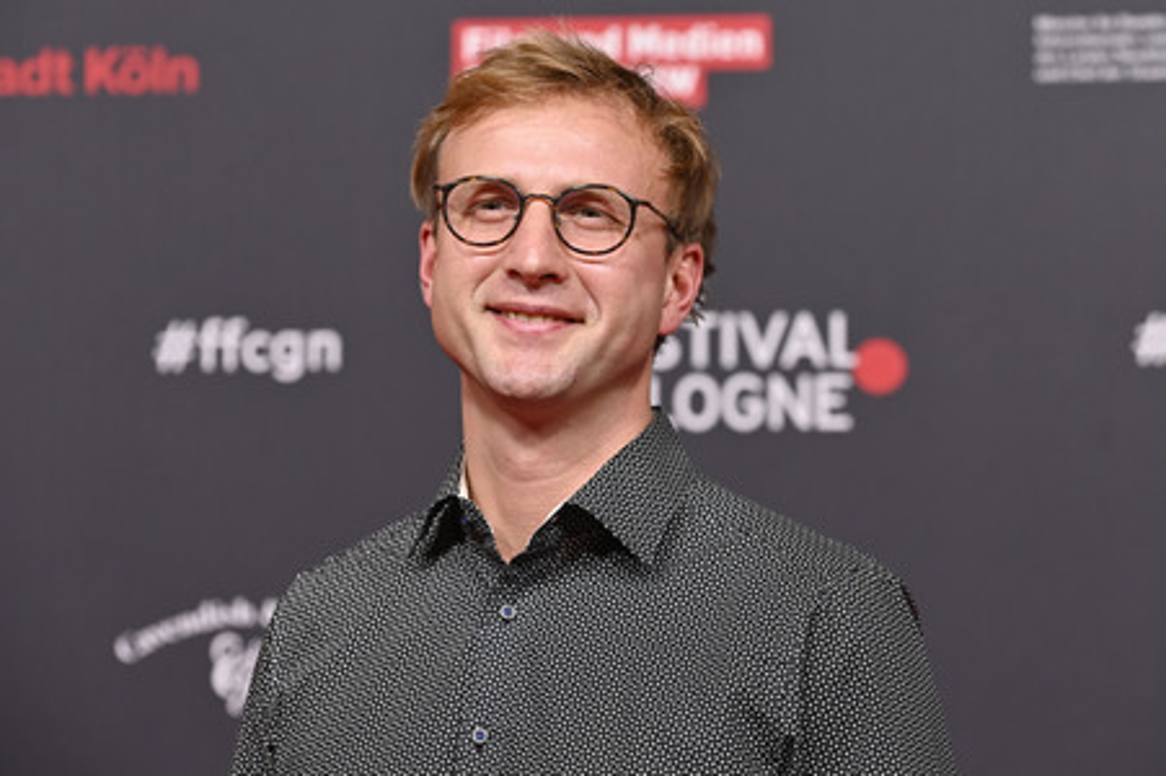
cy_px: 388
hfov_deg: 19.5
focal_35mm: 105
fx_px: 3398
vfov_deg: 13.0
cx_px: 583
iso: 1000
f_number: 5
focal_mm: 105
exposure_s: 1/200
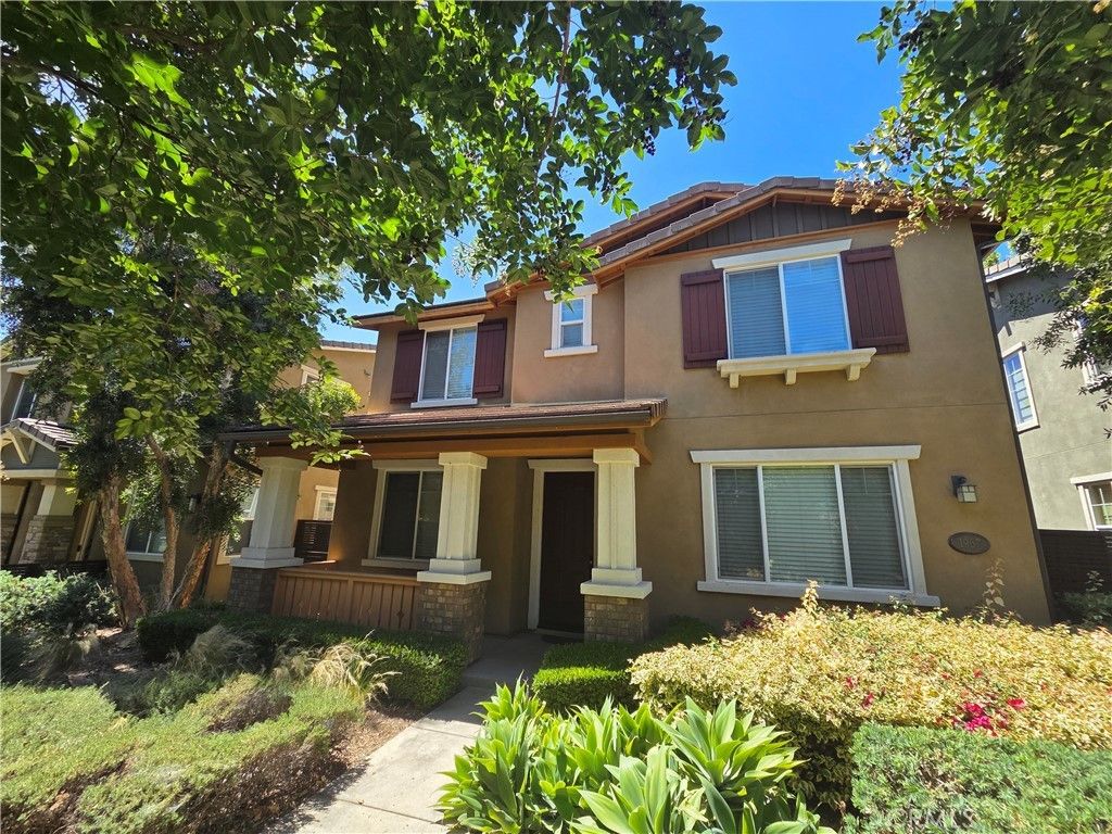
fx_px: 418
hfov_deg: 106.2
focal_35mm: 13
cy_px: 417
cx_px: 556
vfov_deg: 89.9
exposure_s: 1/744
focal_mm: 2.2
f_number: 2.2
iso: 50
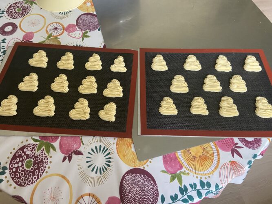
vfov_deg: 53.0
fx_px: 204
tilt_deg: -60.9
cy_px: 102
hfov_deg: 67.3
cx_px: 136
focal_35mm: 26
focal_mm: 4.25
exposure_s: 1/60
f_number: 1.8
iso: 400
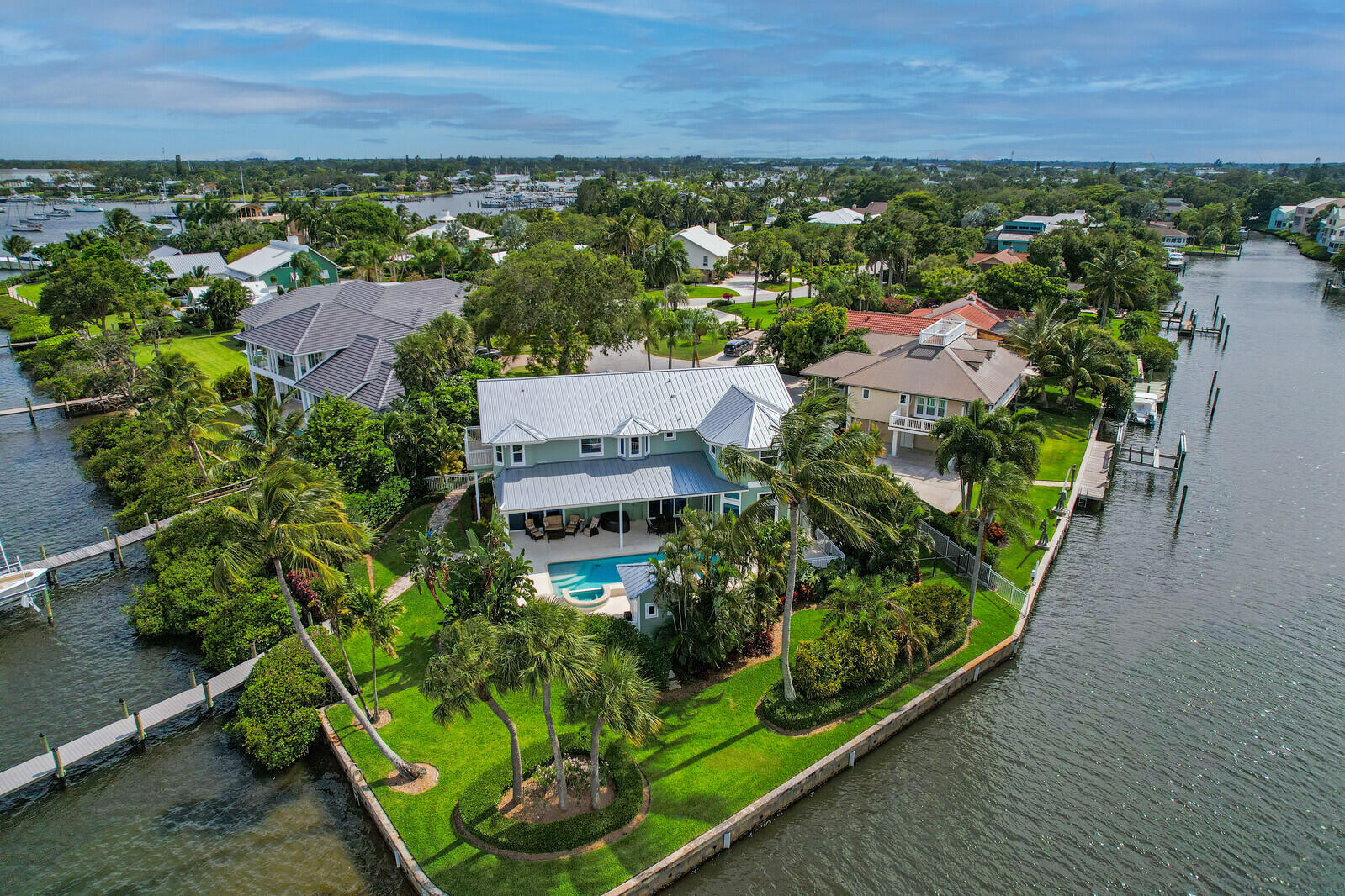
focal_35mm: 22
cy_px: 448
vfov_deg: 57.2
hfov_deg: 78.6
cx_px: 672
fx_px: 822
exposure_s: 1/5000
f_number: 2.8
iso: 100
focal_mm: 8.38
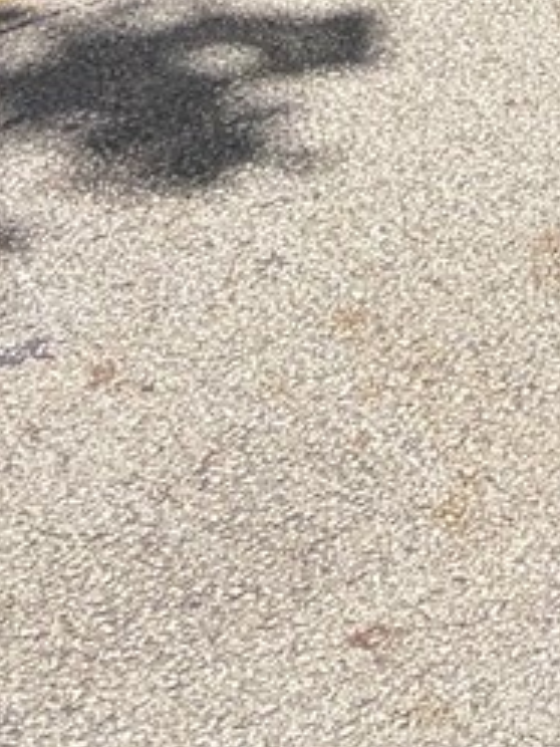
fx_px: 3624
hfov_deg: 8.3
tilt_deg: +0.4
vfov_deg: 9.6
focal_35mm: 168
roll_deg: +0.9
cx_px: 1177
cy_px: -1364
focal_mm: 5.96
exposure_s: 1/1848
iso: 50
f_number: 1.6
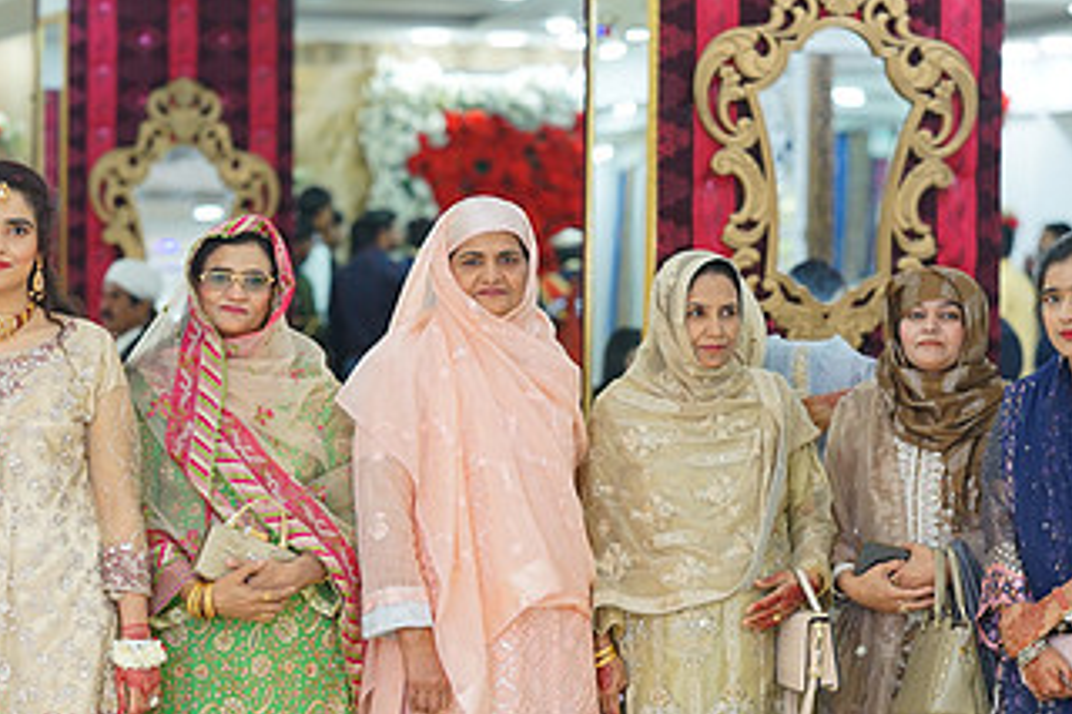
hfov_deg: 13.3
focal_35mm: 154
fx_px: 4583
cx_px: 446
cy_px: 511
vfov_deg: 8.9
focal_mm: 85
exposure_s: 1/160
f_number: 2.8
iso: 640
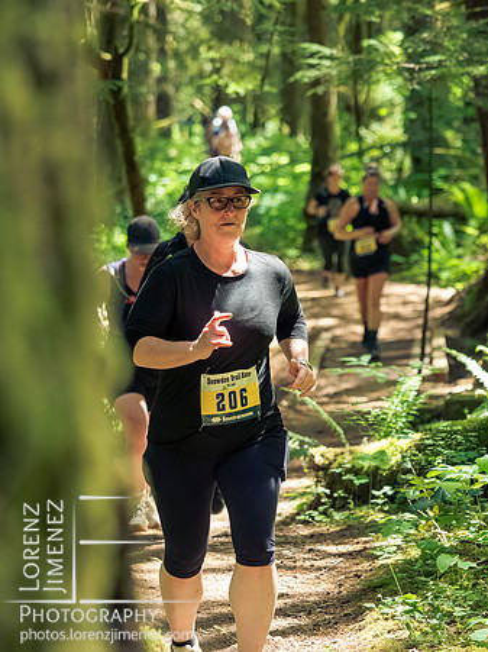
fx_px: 2973
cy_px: 326
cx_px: 244
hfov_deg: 9.4
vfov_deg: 12.5
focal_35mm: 158
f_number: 2.8
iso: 5000
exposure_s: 1/800
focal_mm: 79
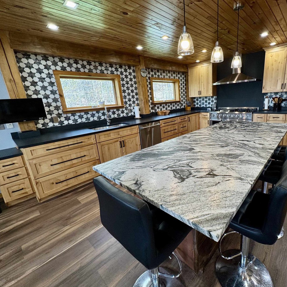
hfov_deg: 82.9
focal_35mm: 17
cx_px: 173
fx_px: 159
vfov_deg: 84.0
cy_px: 140
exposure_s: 1/125
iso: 125
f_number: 2.2
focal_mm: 2.22
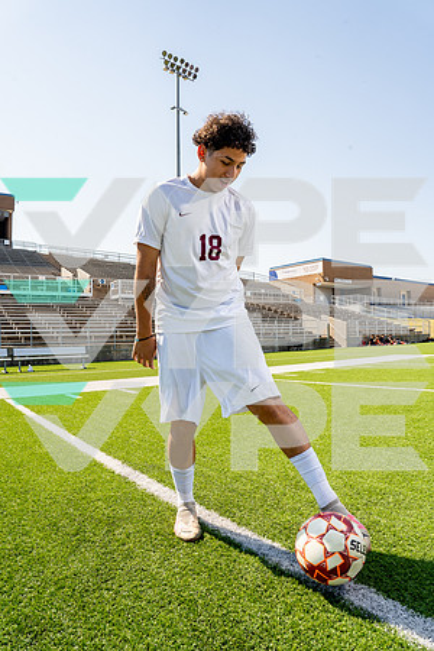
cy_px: 326
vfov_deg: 76.1
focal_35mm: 23
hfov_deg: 55.1
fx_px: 416
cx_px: 217
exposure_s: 1/250
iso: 320
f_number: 11
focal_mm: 23
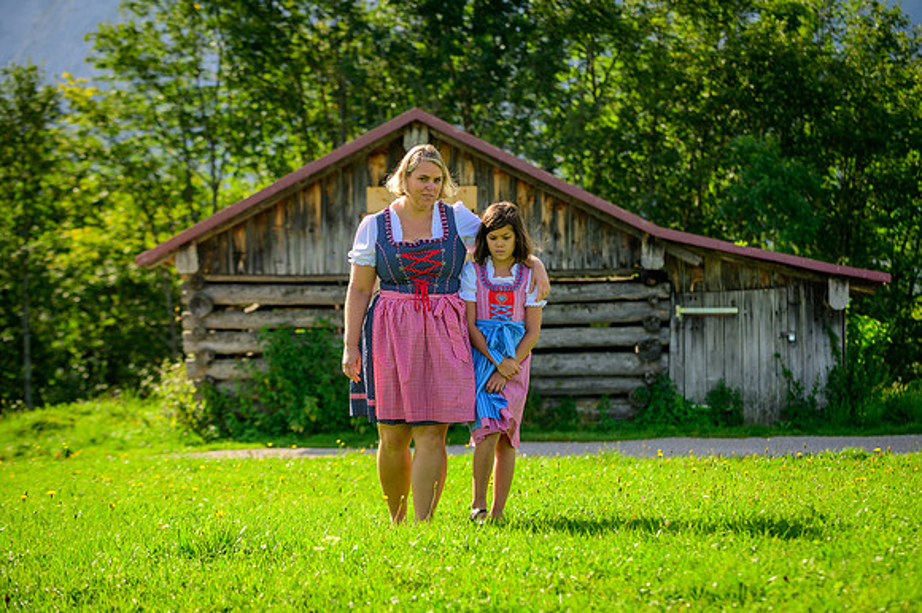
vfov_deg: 12.7
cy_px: 334
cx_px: 503
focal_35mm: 108
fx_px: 2764
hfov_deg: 18.9
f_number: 4
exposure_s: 1/3200
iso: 320
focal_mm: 95
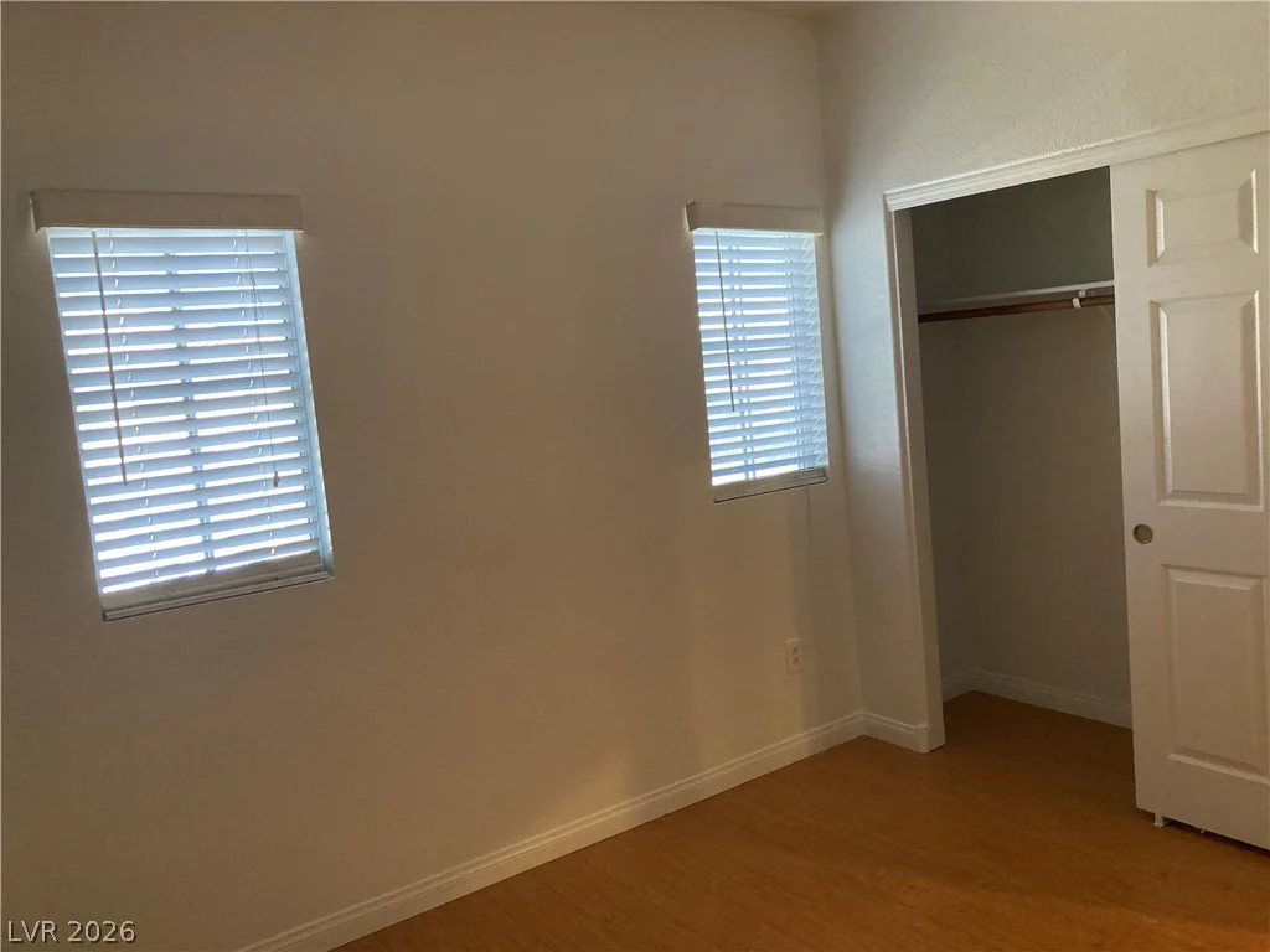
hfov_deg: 63.4
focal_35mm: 28
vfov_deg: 49.7
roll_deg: +4.4
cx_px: 635
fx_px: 1027
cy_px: 476
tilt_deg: -5.5
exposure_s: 1/40
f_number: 1.8
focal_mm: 3.99
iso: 250
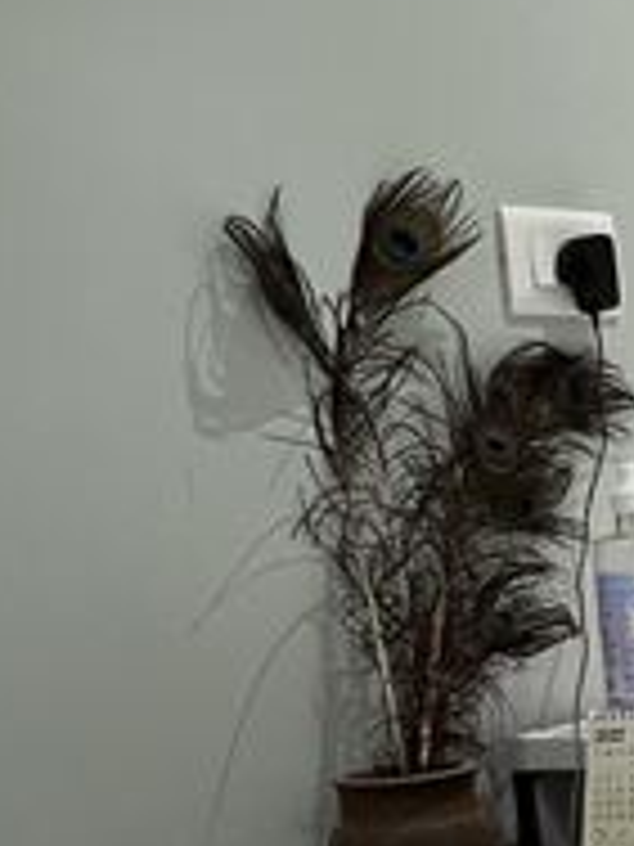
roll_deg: +4.9
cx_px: 980
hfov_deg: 18.6
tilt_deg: -7.7
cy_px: 738
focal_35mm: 69
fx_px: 1685
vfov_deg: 27.3
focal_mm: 1.57
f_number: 1.8
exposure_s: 1/100
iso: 100
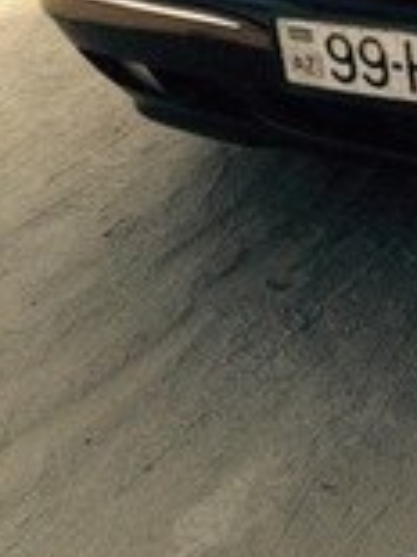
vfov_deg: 16.8
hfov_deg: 12.4
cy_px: -122
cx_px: 661
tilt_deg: -23.5
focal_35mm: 112
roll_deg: +2.9
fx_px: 1801
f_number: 2.4
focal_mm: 4.28
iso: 50
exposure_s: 1/557
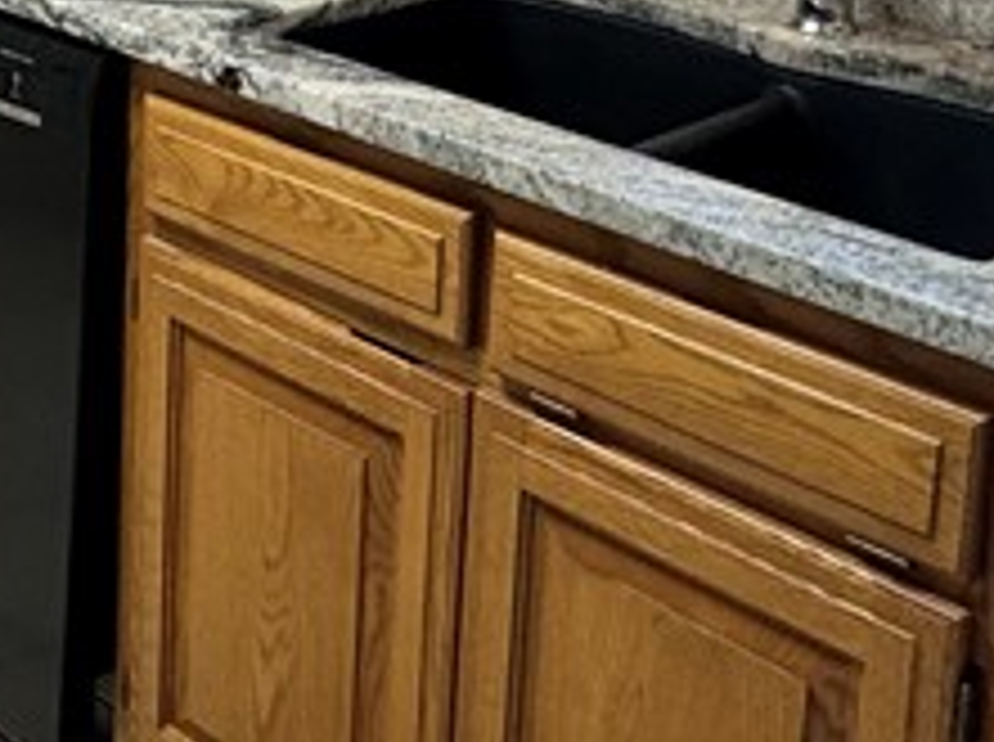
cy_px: -189
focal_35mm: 65
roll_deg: -2.4
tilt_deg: -9.7
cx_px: 220
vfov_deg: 20.8
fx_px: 1863
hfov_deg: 29.3
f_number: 2.2
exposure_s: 1/120
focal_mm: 2.22
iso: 200
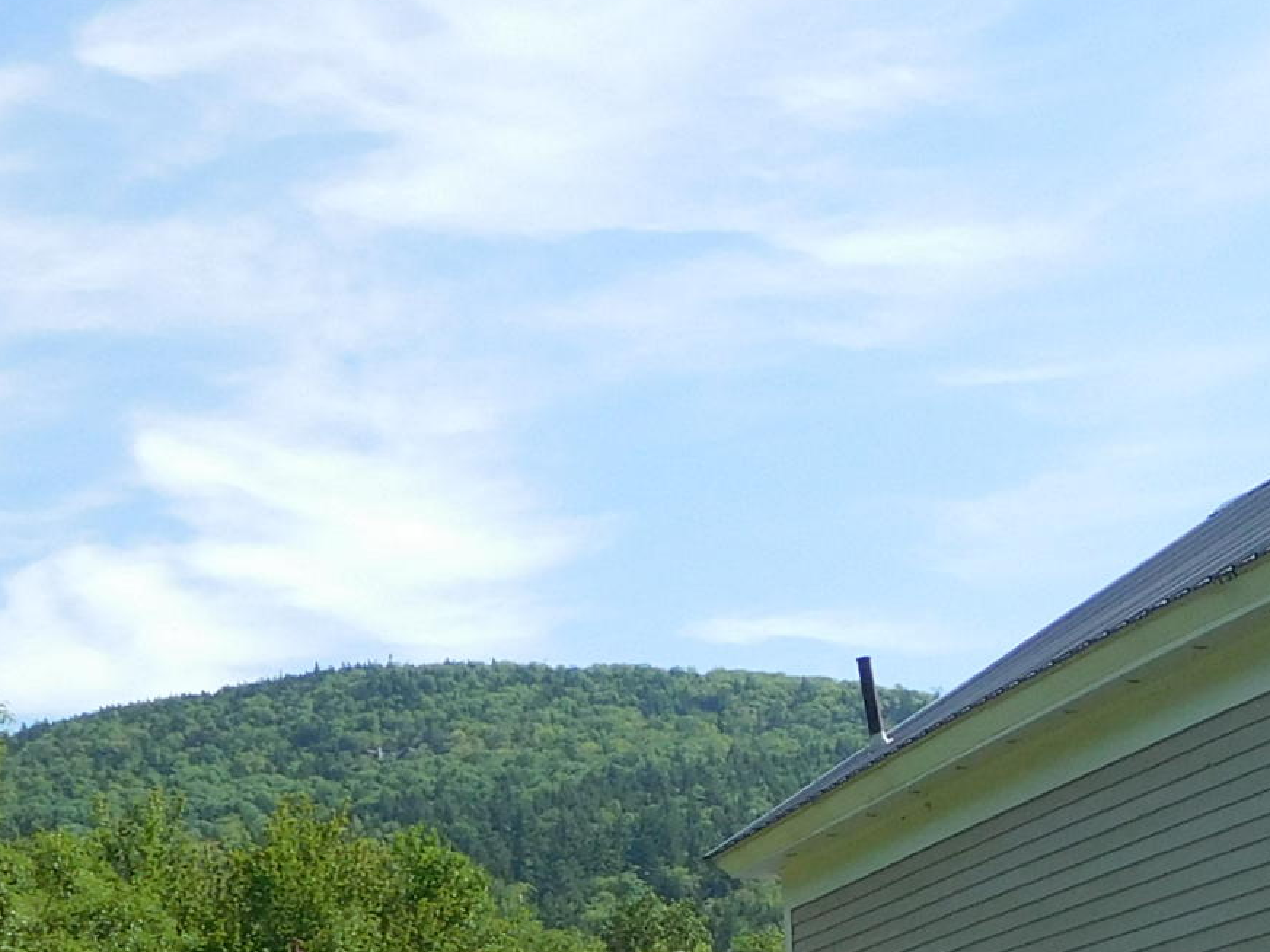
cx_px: 1387
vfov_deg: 16.6
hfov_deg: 21.6
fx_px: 3155
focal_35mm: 86
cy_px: 1092
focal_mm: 4.5
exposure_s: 1/1250
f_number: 3.4
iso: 125
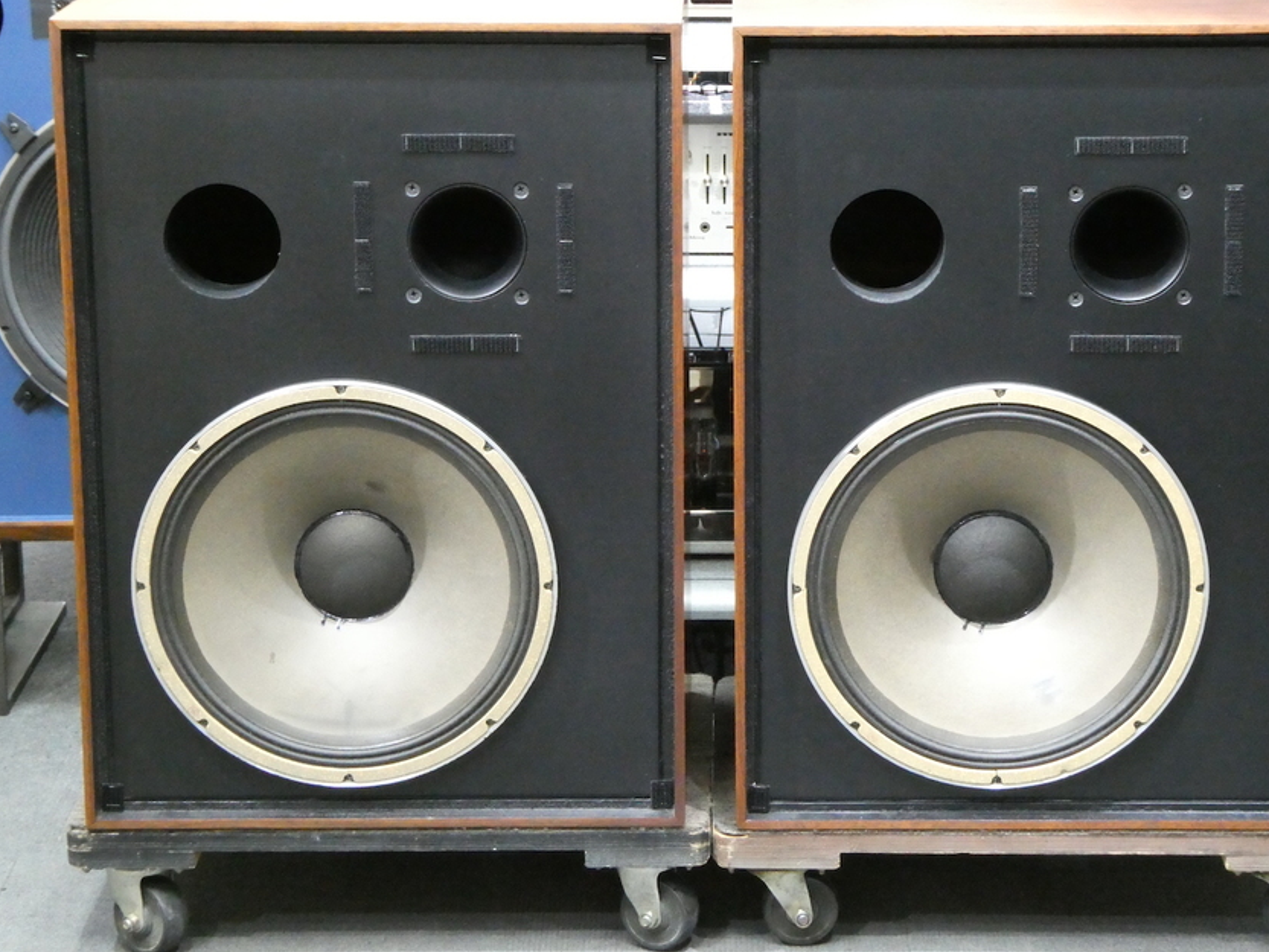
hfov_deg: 21.5
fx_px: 3336
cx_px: 698
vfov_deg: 16.2
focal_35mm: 91
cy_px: 430
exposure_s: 1/6
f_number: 5.6
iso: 1600
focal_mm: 14.1
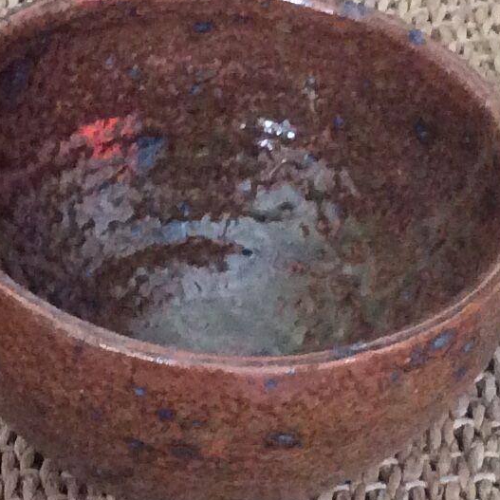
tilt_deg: -47.4
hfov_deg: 12.5
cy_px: 452
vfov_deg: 12.5
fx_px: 2272
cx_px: 132
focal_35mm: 139
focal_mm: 3.3
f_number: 2.4
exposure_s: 1/25
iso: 250
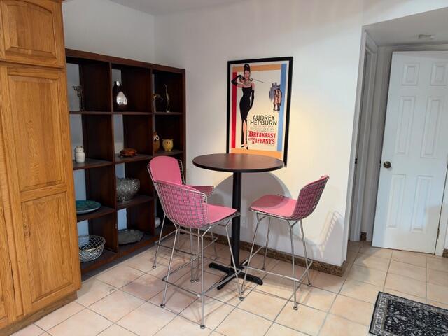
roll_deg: -1.7
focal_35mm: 24
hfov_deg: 71.6
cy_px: 168
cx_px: 224
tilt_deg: -11.0
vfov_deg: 56.8
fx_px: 311
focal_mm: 6.93
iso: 250
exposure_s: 1/60
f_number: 1.8
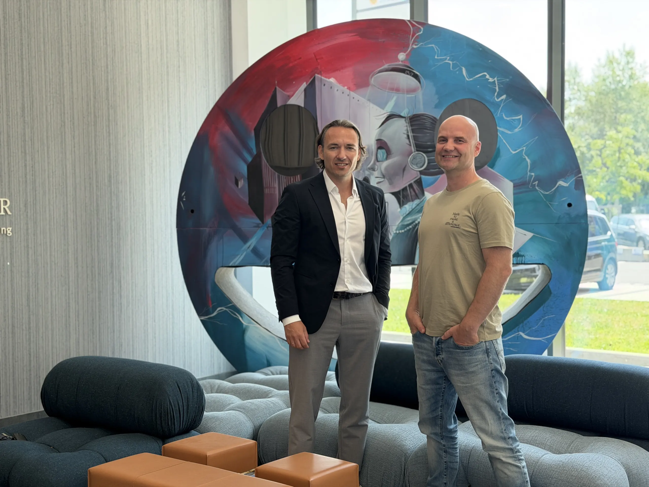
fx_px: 900
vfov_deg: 30.3
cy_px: 244
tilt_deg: -2.3
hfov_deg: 39.7
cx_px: 324
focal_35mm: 48
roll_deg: +0.9
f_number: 1.78
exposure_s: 1/170
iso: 64
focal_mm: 6.76
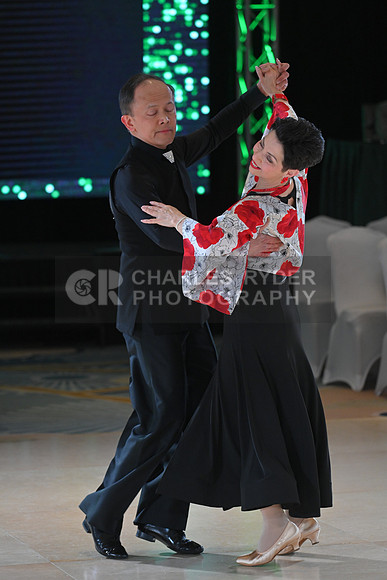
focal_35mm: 160
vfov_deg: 12.8
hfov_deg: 8.6
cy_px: 290
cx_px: 194
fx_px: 2578
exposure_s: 1/400
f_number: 5
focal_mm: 160
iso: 1800
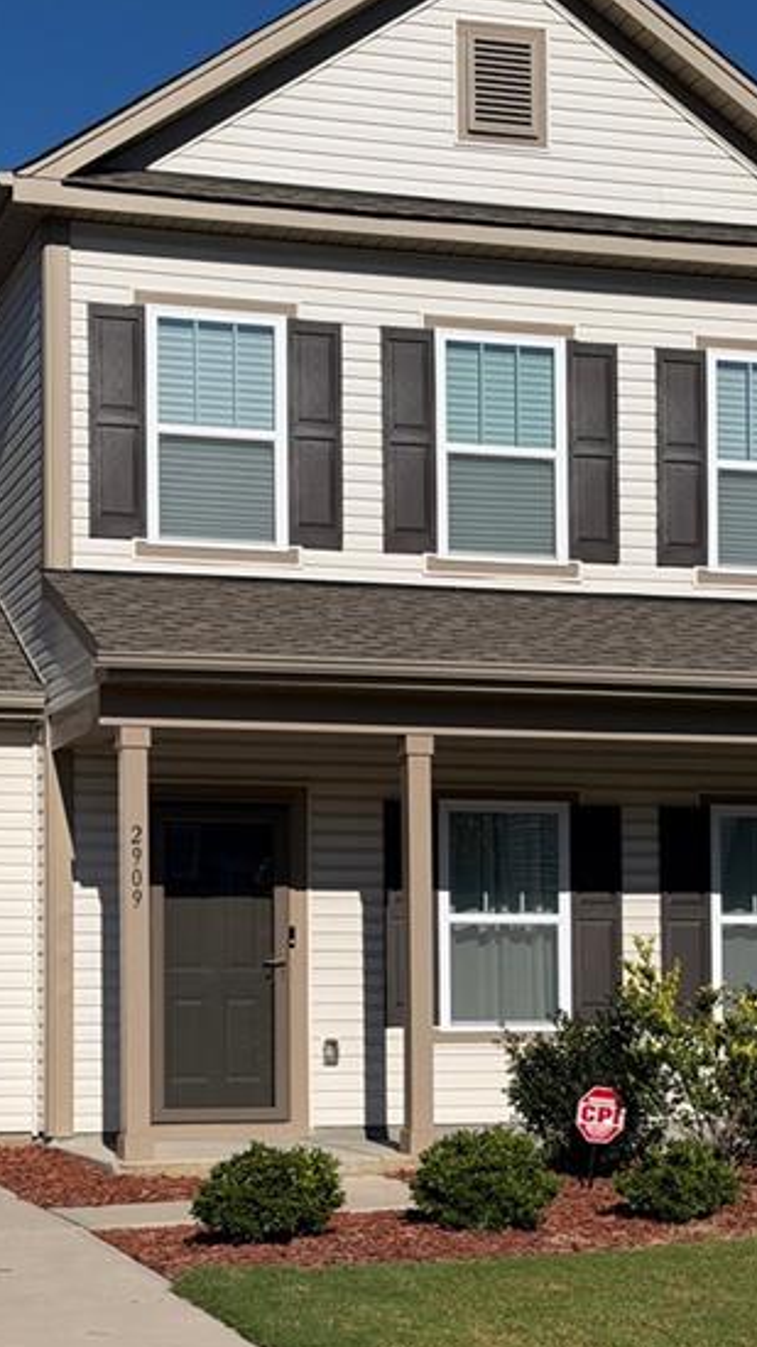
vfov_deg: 28.8
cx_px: 377
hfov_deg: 16.5
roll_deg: +0.8
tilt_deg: +1.8
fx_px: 2607
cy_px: 891
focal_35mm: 73
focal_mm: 6.76
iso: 64
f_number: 1.78
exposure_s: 1/11364
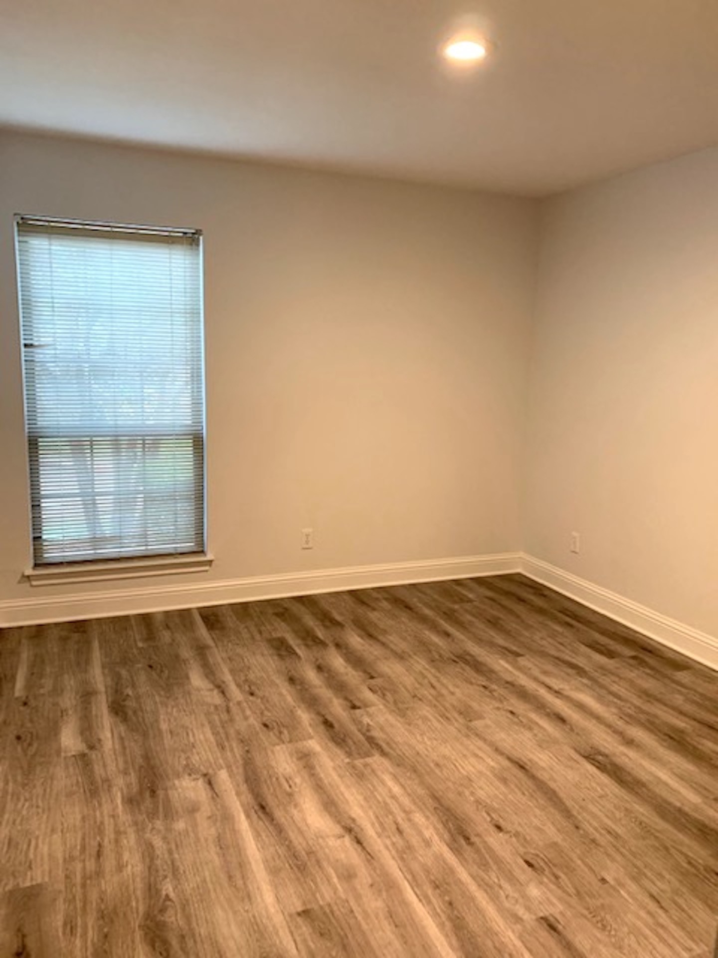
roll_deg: -1.4
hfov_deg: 53.1
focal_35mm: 26
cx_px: 359
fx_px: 719
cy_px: 479
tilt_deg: -8.1
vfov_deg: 67.3
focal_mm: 4.25
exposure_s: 1/60
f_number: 1.8
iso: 250
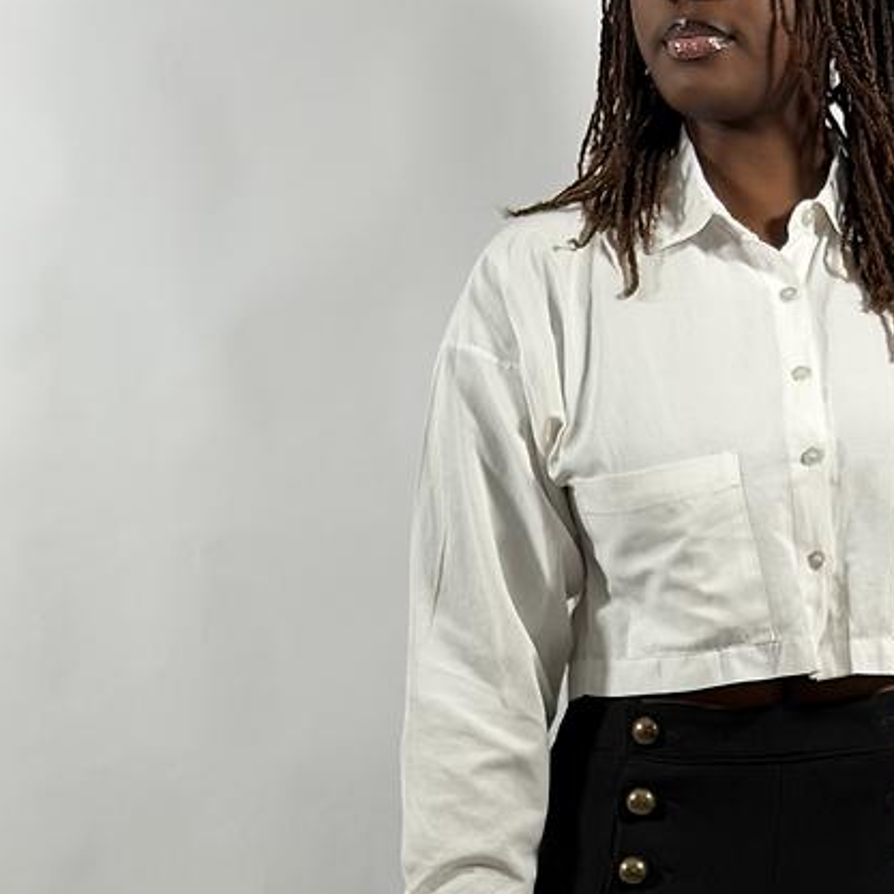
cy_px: 1003
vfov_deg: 14.0
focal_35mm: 122
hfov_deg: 14.2
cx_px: 718
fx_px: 3565
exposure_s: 1/100
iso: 64
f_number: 1.78
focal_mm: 6.76
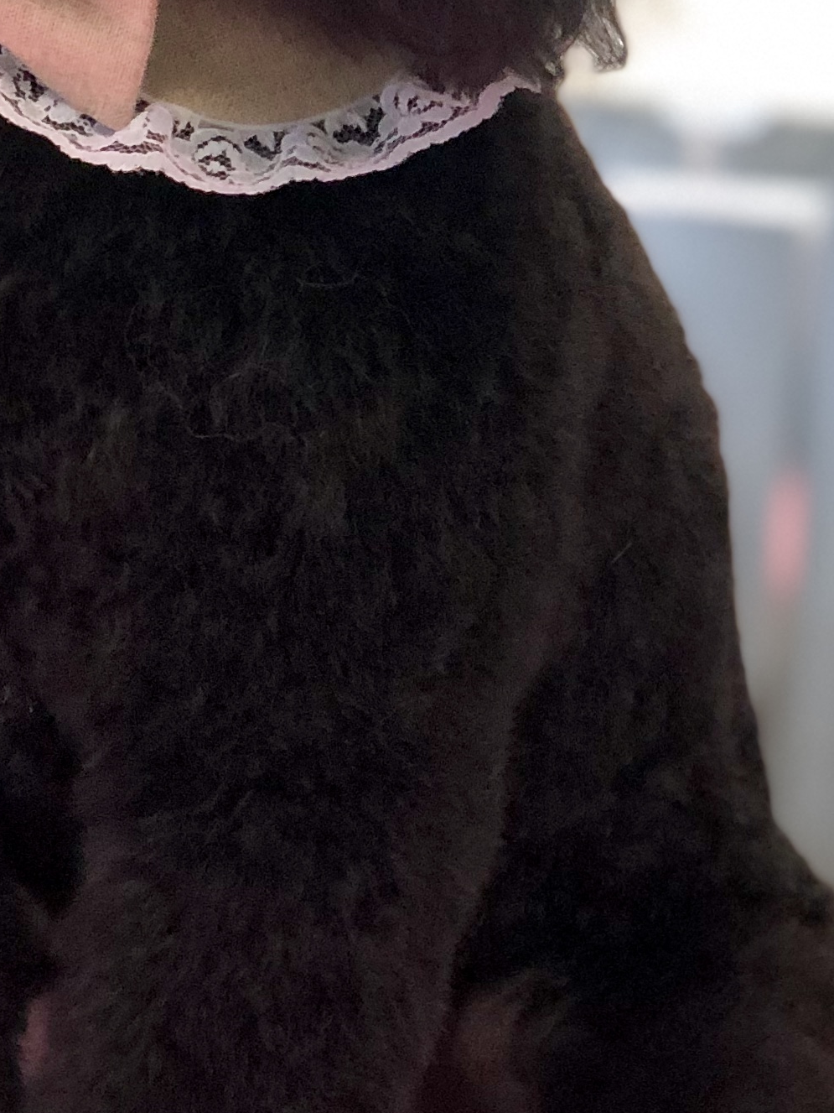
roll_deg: -5.4
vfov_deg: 12.4
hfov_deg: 9.3
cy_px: 119
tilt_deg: +1.2
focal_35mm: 158
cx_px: -125
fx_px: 5076
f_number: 2.4
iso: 80
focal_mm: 6
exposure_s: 1/50
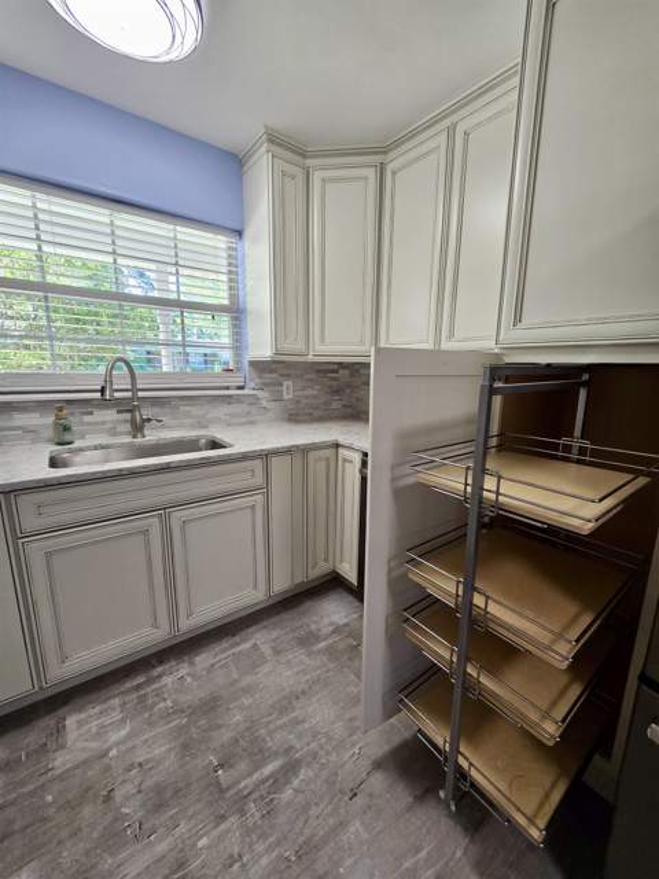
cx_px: 330
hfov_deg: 89.9
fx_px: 330
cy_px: 440
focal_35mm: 13
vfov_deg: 106.2
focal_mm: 2.2
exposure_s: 1/60
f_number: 2.2
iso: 100
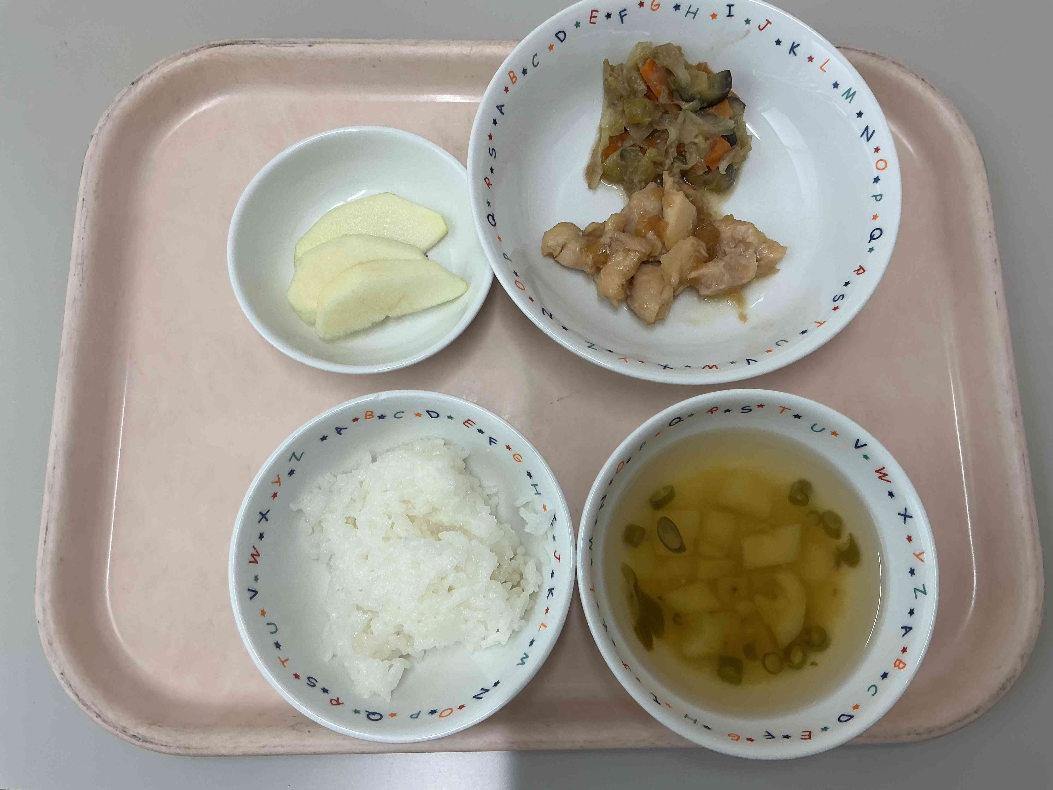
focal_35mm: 29
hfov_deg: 61.7
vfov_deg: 48.2
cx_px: 526
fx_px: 882
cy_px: 395
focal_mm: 3
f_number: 1.8
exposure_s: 1/120
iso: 40
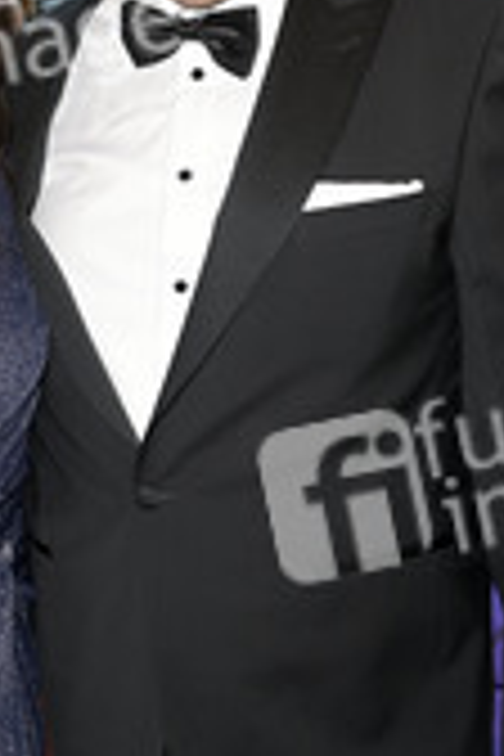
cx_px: 81
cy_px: 252
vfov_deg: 24.9
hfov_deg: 16.7
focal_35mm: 81
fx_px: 1701
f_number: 5.6
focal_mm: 34
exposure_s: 1/60
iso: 1250
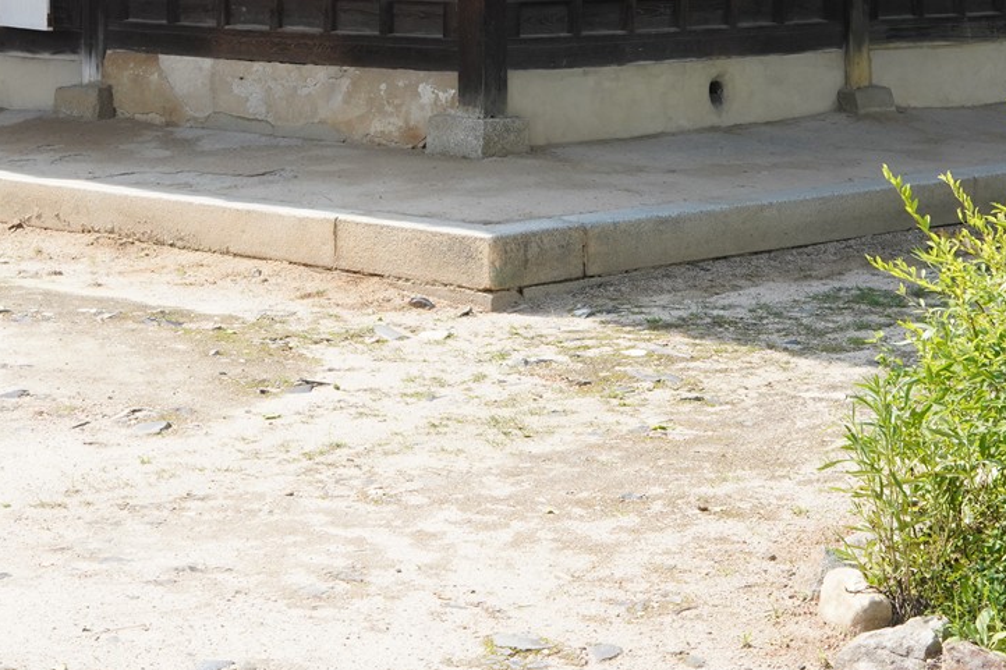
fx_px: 2710
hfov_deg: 21.0
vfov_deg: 13.5
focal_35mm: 97
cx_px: 407
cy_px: -230
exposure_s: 1/200
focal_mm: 35
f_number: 14
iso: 800
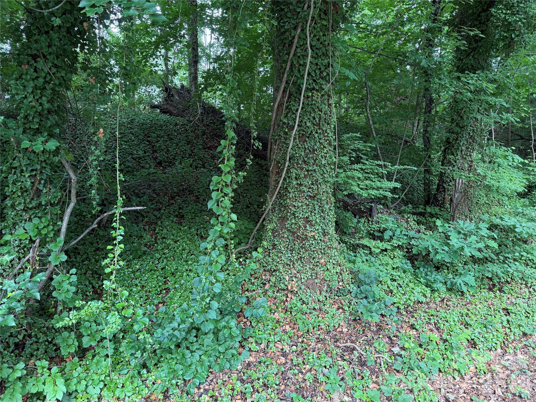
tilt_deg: +3.3
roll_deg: +0.5
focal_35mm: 24
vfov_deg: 56.8
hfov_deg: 71.6
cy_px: 201
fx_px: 372
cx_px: 268
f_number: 1.78
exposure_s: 1/113
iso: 200
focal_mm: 6.76
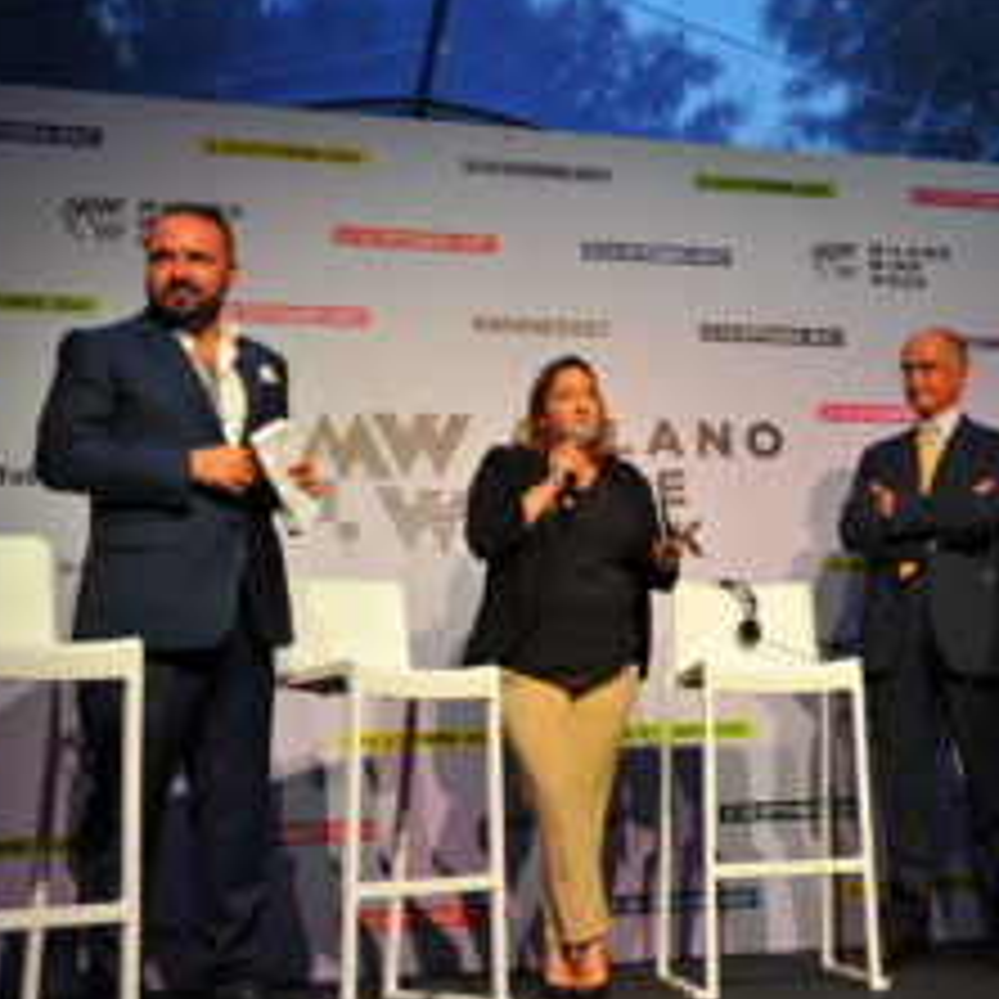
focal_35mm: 49
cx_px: 756
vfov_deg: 34.7
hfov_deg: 33.9
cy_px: 544
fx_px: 1600
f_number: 2.8
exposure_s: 1/400
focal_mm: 32
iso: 640
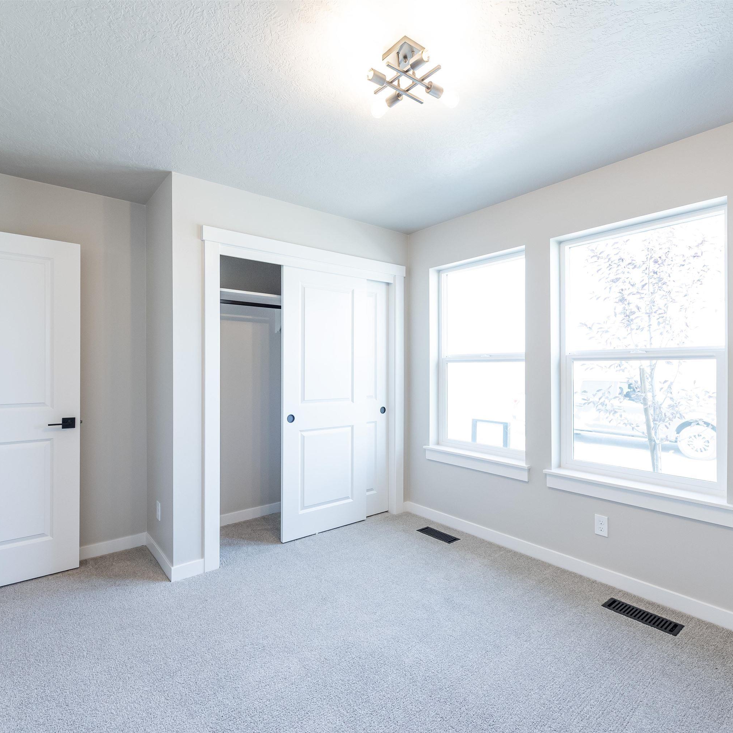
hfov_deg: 80.7
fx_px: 431
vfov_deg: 80.7
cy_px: 370
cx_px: 373
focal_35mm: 18
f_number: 4.5
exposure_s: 1/100
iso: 800
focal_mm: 14
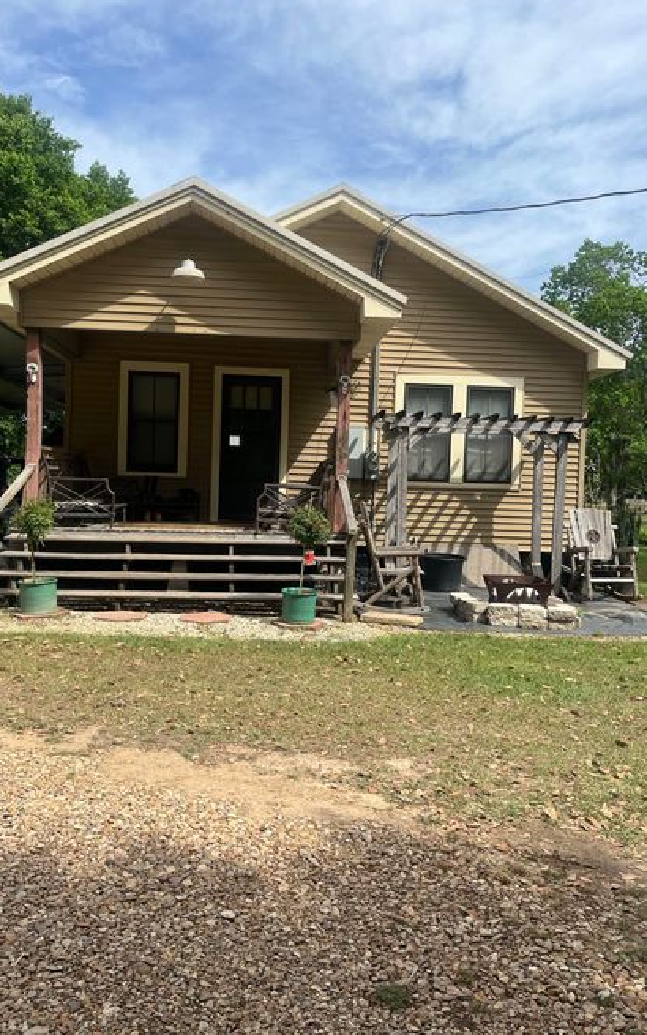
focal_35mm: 28
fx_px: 790
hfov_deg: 44.5
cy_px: 510
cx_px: 316
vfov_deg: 66.5
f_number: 1.6
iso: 50
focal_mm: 5.1
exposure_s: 1/2825
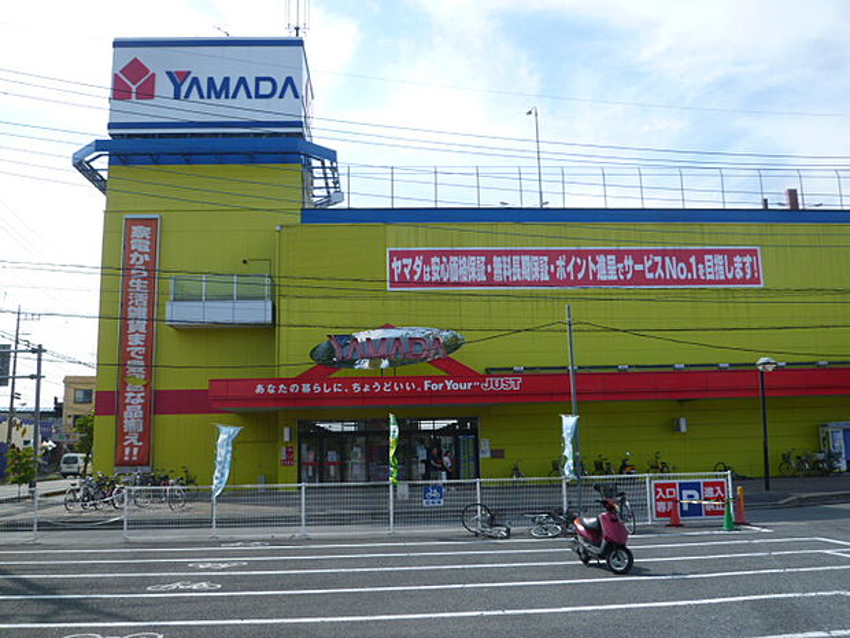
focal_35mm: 31
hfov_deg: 58.4
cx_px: 425
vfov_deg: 45.4
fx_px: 761
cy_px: 319
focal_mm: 5.5
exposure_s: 1/400
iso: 80
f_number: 4
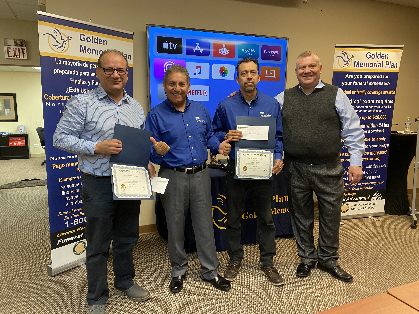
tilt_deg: -7.6
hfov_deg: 67.3
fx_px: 315
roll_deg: +0.2
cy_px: 157
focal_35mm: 26
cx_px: 210
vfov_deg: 53.1
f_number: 1.8
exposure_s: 1/60
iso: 125
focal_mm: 4.25
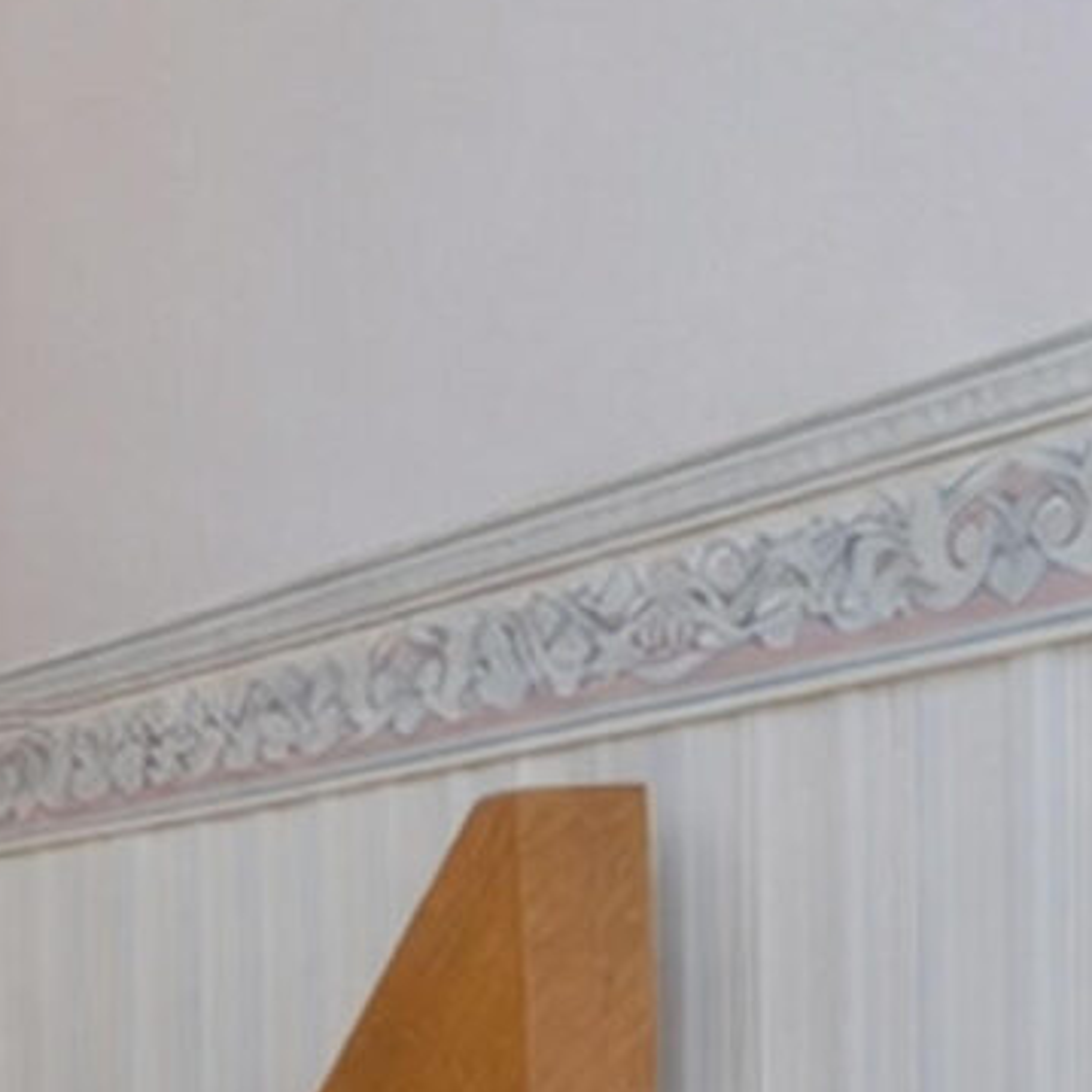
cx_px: -2579
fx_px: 3462
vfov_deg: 17.5
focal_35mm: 97
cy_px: 1115
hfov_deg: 10.0
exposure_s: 1/40
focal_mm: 16
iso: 64
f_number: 4.5
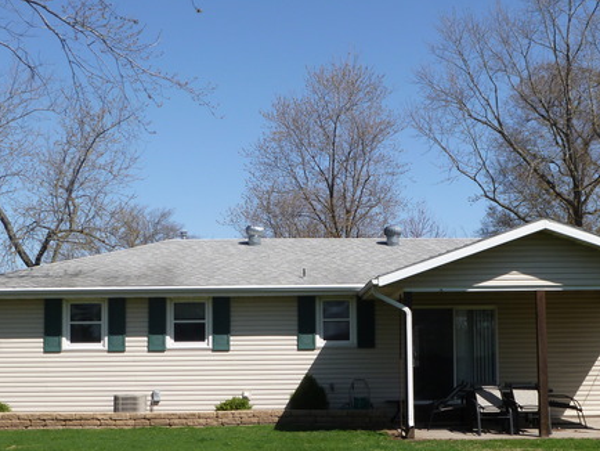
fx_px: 971
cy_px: 296
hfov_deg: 34.3
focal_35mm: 56
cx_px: 304
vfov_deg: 26.0
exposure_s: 1/500
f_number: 5
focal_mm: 6.8
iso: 100
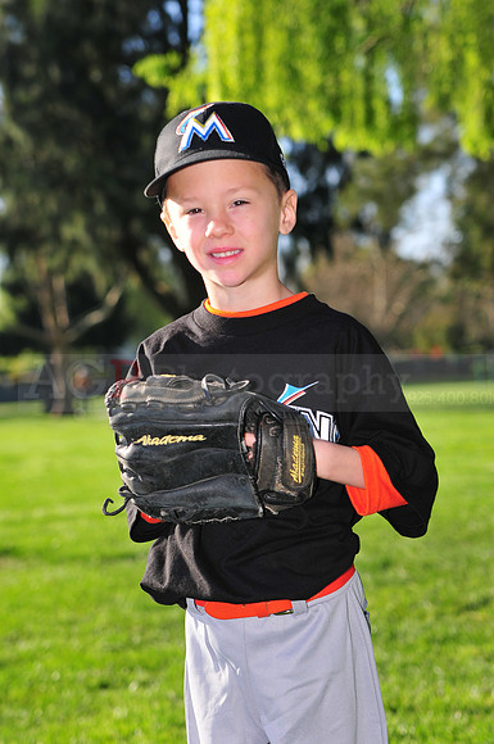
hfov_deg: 12.1
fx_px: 2322
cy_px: 372
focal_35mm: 112
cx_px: 247
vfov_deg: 18.2
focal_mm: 75
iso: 200
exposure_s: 1/640
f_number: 4.5
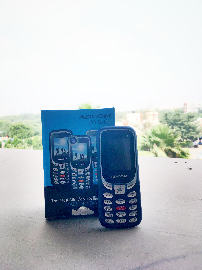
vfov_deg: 61.7
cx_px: 101
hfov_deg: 48.2
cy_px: 135
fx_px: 226
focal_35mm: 29
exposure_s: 1/447
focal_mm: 4.15
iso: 25
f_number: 2.2
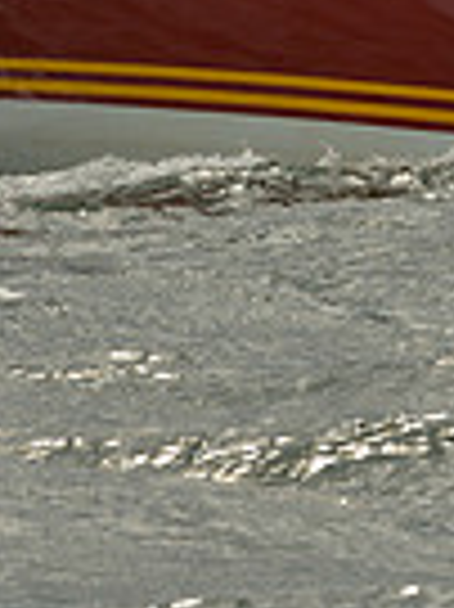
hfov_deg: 1.8
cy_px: -25
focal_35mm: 826
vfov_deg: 2.4
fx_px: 14467
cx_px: 256
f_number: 11
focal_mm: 200
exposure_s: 1/800
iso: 400
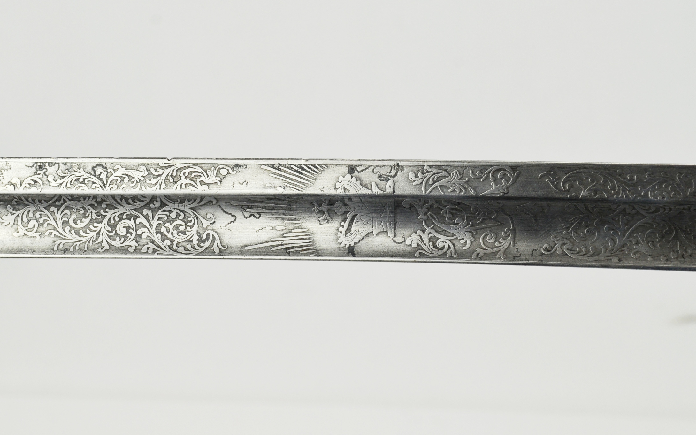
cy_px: 215
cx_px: 332
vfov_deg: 9.5
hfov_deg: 15.1
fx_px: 2618
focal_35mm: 138
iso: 400
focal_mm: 80
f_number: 9
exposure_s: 1/125
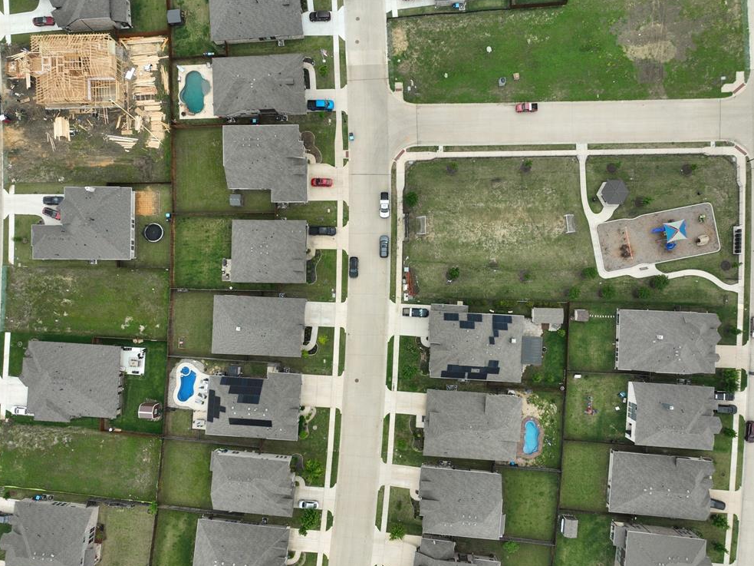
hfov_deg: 69.4
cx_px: 385
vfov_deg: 54.9
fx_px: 544
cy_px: 292
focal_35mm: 25
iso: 100
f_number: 2.8
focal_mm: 12.29
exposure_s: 1/500
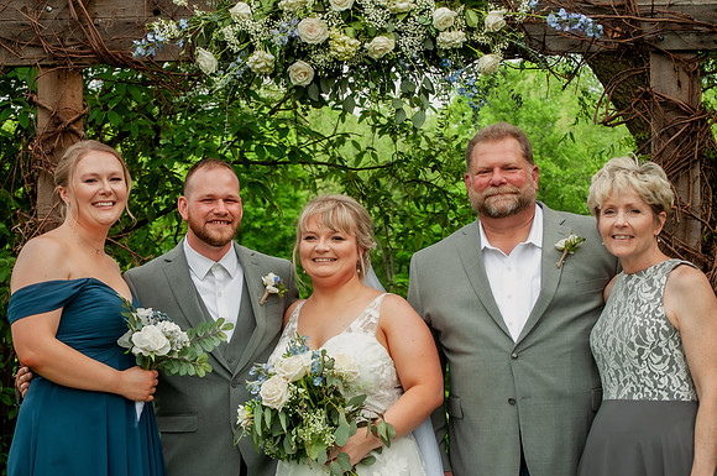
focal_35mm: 82
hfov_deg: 24.6
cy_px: 238
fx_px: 1641
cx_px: 358
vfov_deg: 16.5
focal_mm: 55
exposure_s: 1/200
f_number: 7.1
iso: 200
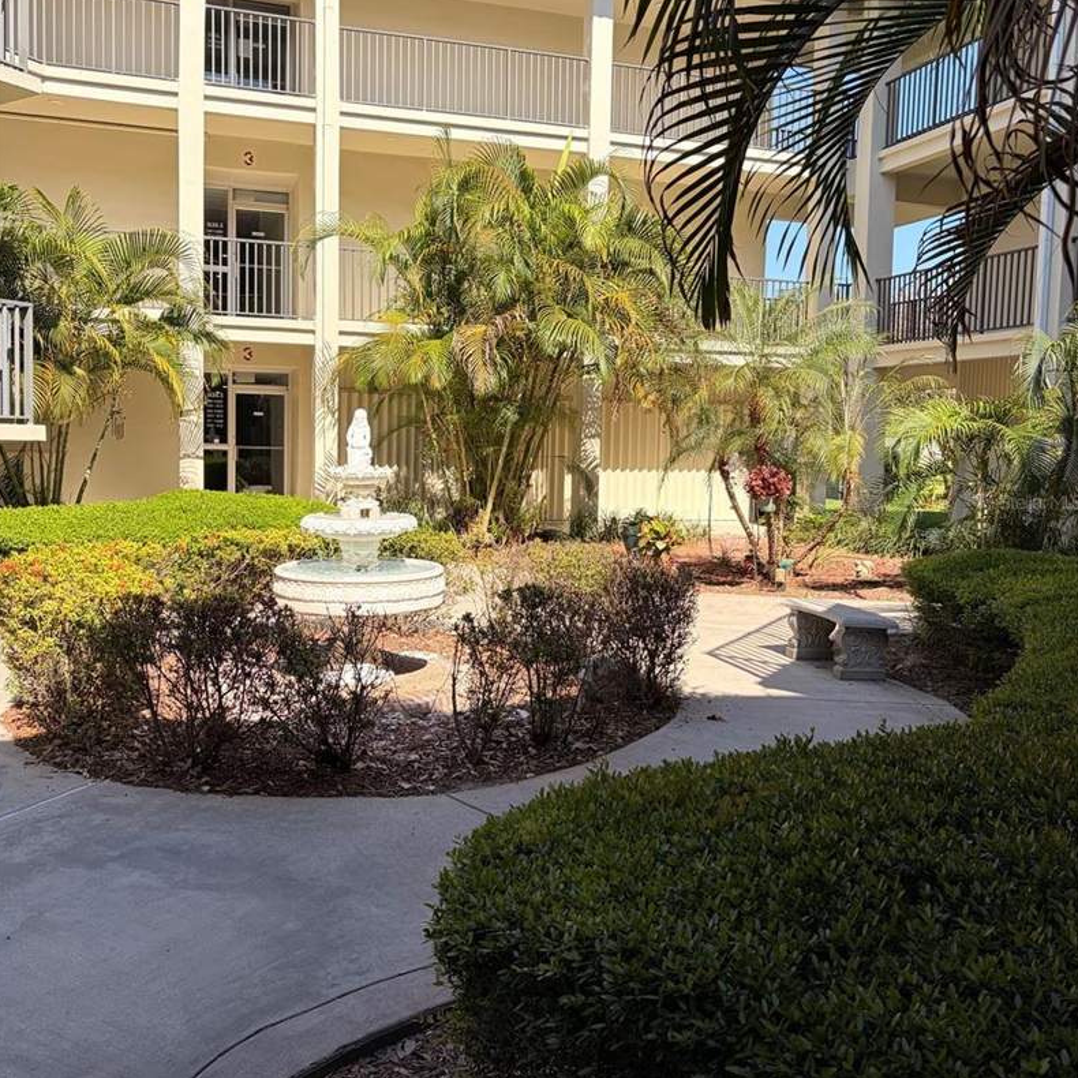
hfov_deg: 52.5
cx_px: 540
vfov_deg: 52.5
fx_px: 1092
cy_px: 501
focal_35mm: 31
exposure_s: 1/1667
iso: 50
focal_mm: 5.96
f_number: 1.6
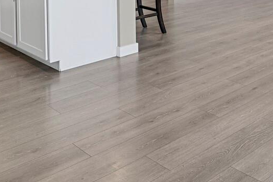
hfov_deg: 36.6
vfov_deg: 22.7
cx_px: 227
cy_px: -65
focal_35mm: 52
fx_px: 394
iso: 6400
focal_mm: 17
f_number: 8
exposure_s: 1/20
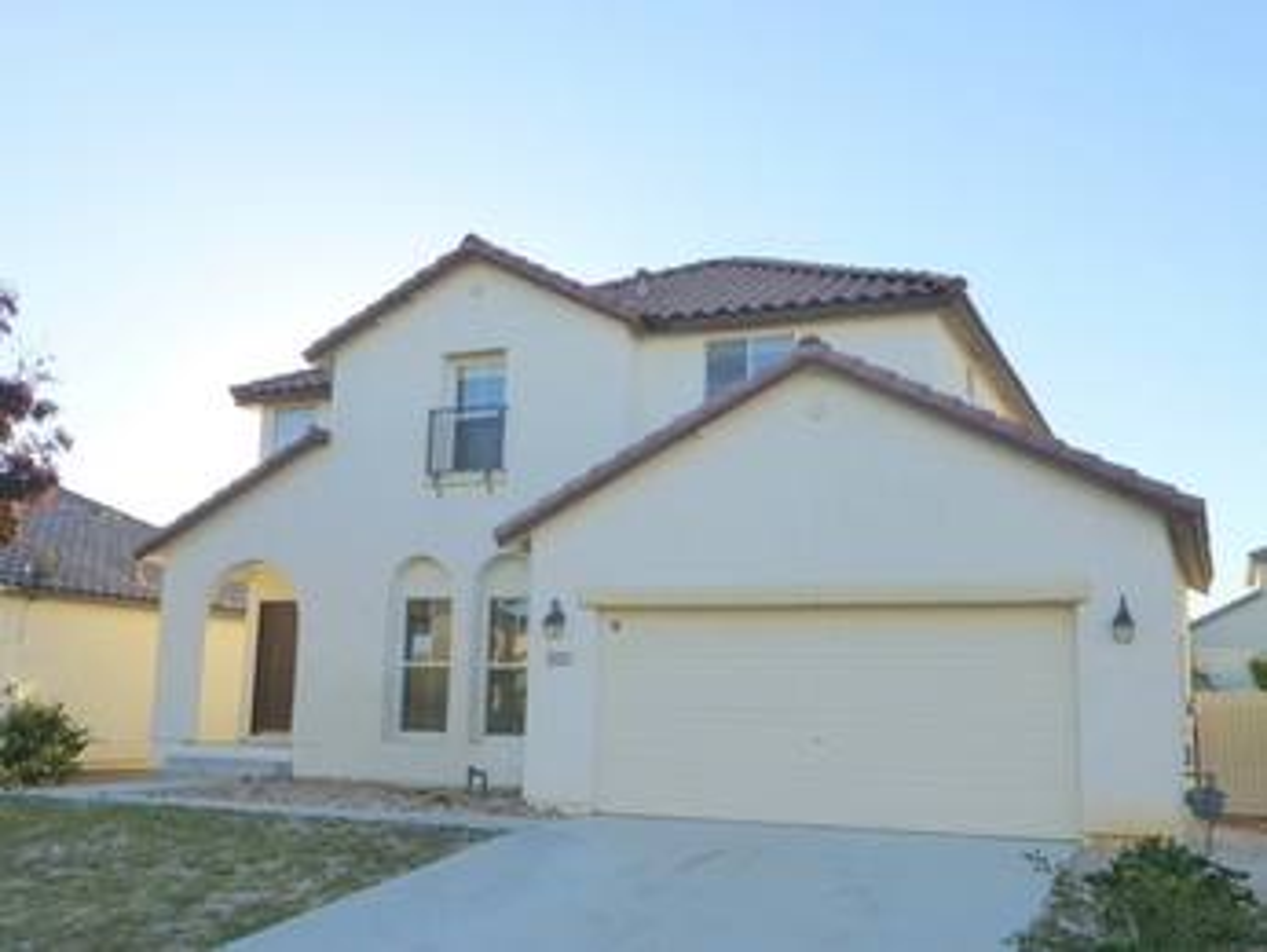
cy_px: 476
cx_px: 634
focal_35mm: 34
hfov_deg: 53.9
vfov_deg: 41.8
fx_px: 1245
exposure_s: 1/500
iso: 160
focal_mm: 6.1
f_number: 3.7
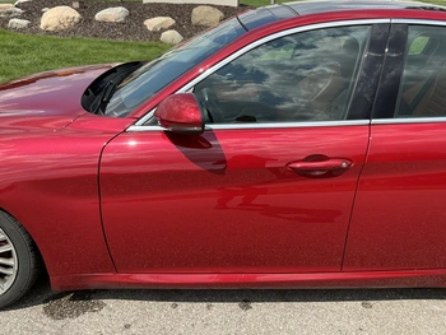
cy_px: 159
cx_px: 234
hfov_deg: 56.8
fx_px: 413
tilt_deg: -23.3
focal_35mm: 32
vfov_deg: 44.2
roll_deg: -2.9
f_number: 1.8
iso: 25
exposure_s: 1/1412
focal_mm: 3
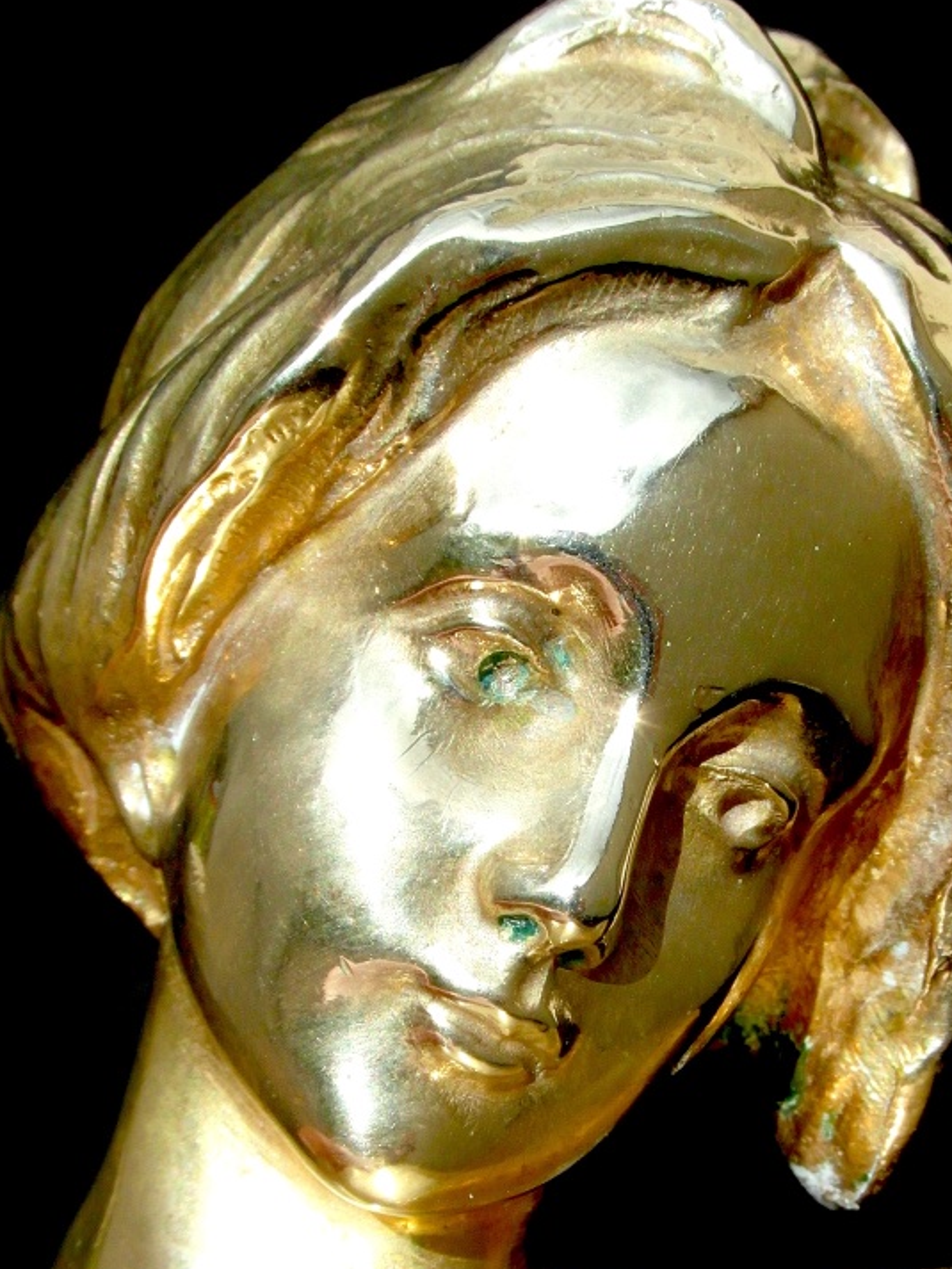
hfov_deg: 21.3
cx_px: 591
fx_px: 2529
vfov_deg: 28.0
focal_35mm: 69
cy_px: 854
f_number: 5.8
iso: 80
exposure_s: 1/500
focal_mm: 6.8
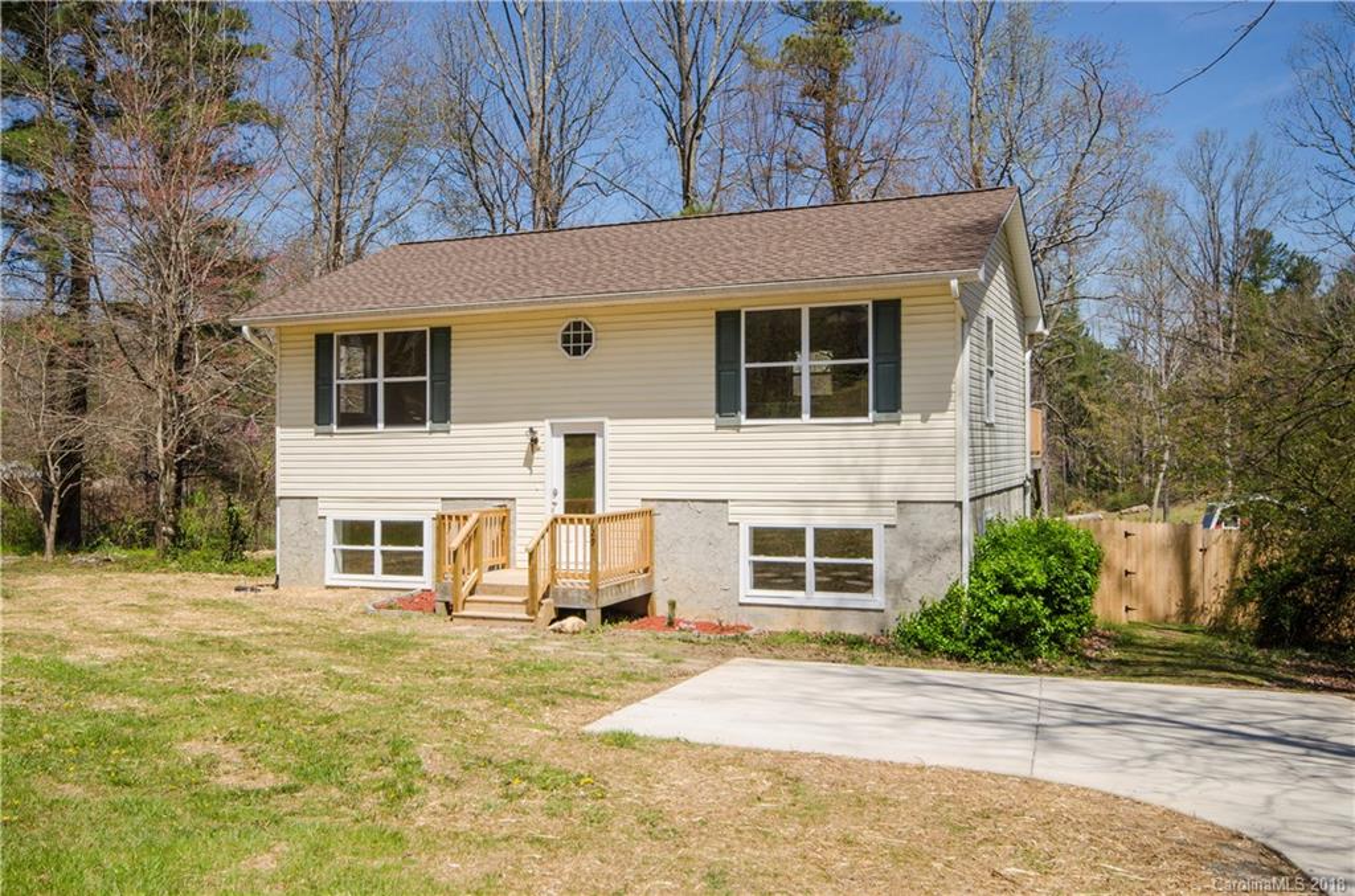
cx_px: 678
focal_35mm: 30
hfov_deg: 62.1
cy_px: 448
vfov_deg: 43.4
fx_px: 1126
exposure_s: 1/200
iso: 100
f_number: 11
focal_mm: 20
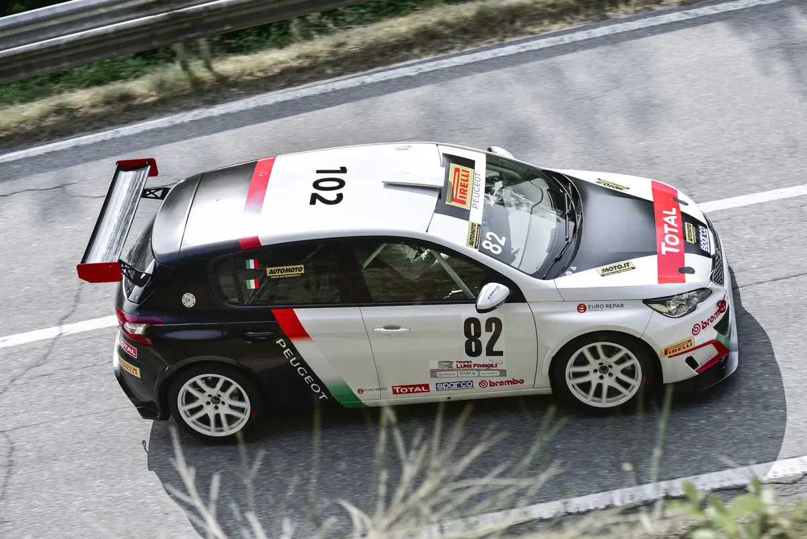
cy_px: 270
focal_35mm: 86
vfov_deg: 15.9
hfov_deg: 23.6
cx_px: 404
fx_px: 1928
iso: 200
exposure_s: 1/1000
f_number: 5
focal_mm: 86
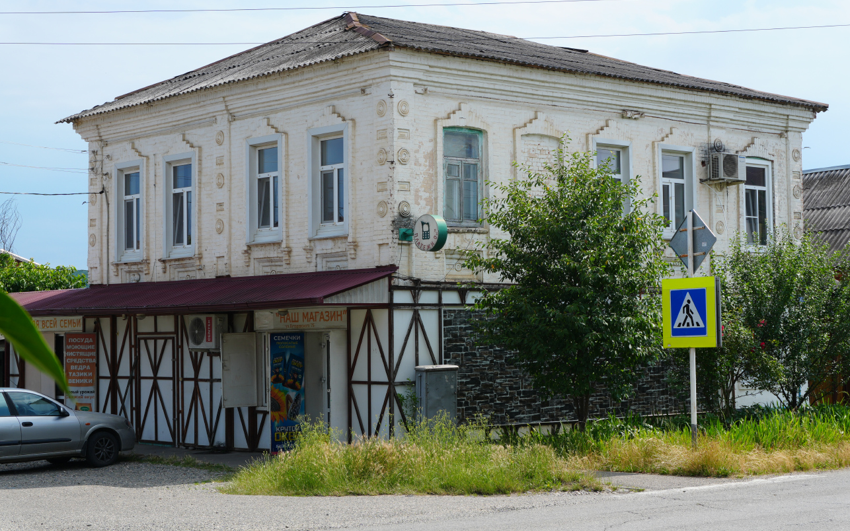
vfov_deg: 19.1
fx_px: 1575
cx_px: 429
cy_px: 258
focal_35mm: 68
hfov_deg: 30.2
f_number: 10
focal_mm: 44
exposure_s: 1/125
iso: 100
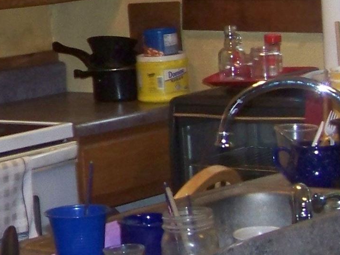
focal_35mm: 155
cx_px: -35
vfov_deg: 9.5
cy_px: 34
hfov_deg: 12.5
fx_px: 1523
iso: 200
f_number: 2.8
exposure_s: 1/30
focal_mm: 5.85
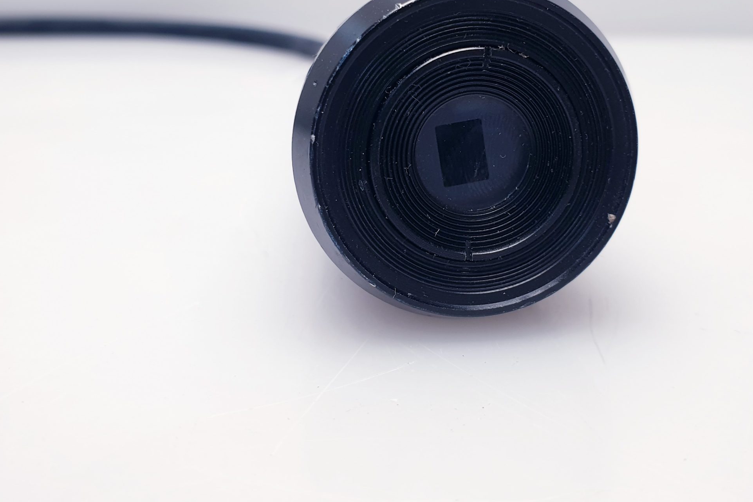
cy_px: 173
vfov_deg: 36.5
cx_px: 404
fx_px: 753
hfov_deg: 53.1
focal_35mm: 36
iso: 80
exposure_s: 1/100
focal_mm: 4.3
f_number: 2.4
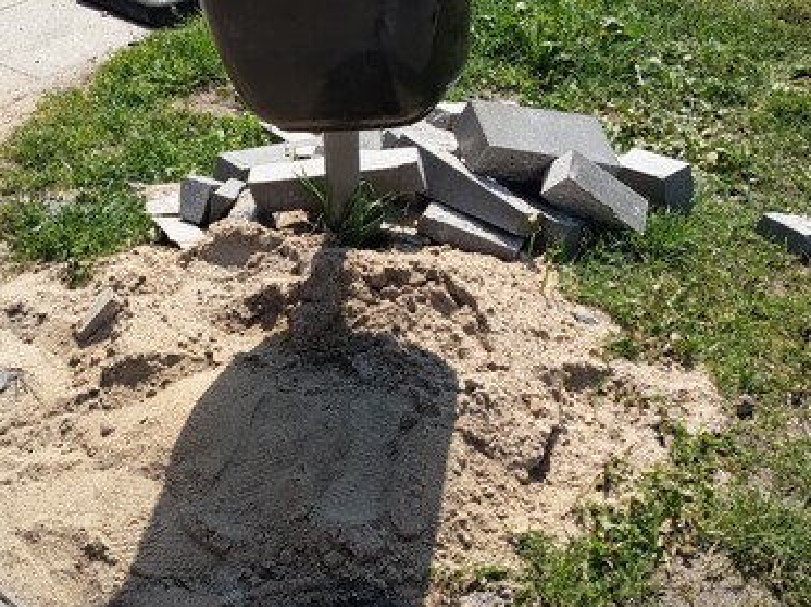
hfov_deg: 32.2
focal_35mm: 60
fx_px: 1404
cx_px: 408
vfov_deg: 24.4
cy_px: 305
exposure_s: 1/368
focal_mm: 5.27
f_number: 1.7
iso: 50
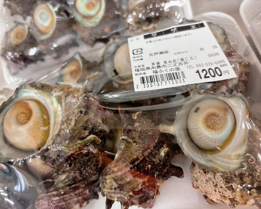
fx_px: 216
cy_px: 105
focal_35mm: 28
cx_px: 126
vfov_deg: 51.5
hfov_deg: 62.2
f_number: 1.6
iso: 200
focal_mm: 5.96
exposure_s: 1/60
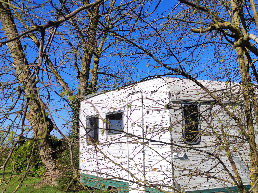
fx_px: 343
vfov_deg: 31.5
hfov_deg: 41.2
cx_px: 129
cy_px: 96
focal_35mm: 46
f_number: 1.9
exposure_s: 1/2000
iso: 170
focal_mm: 5.52
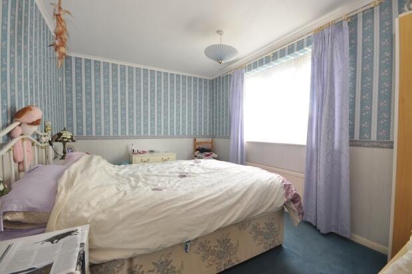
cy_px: 137
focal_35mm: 15
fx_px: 171
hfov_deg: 100.4
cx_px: 206
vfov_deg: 77.2
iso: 200
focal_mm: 10
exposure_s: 1.3
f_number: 11
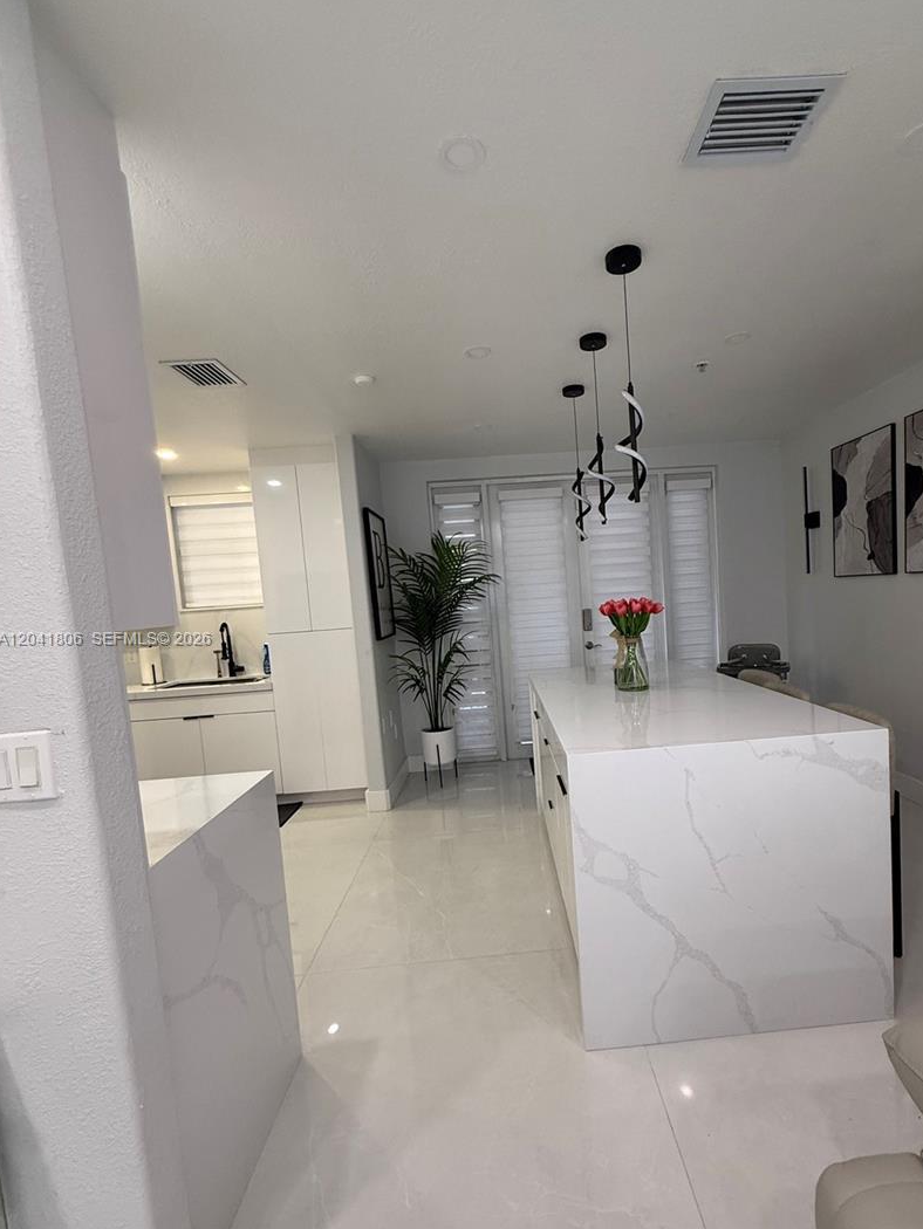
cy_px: 640
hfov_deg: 77.8
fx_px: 569
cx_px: 521
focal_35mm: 16
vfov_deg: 94.4
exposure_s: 1/120
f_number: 2.2
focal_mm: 2.22
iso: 320
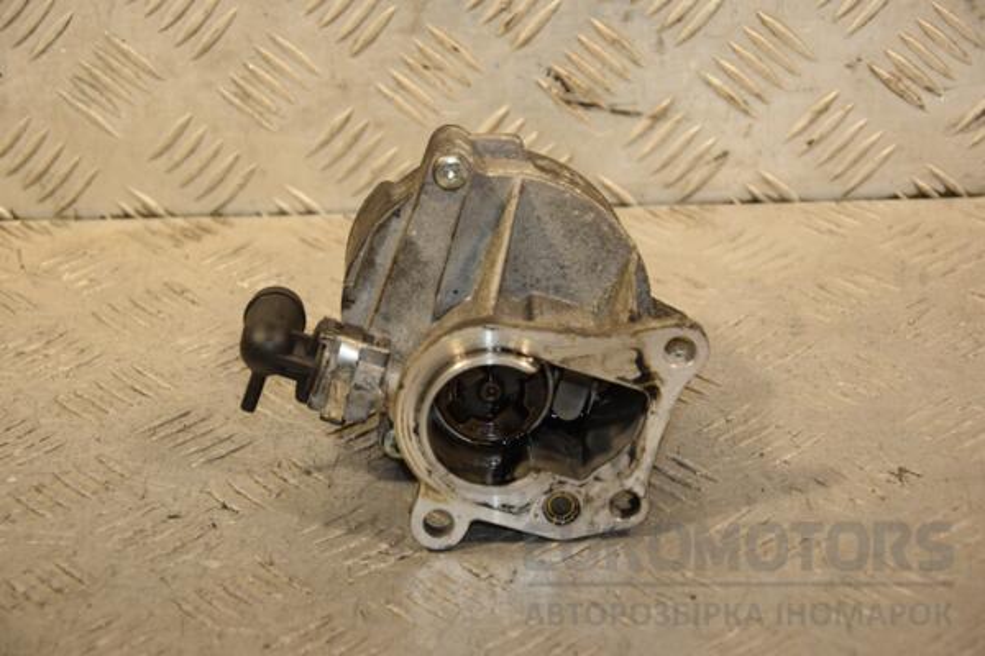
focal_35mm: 99
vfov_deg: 13.8
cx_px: 492
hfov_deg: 20.6
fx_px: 2709
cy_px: 328
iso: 800
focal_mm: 66
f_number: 5.3
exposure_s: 1/160
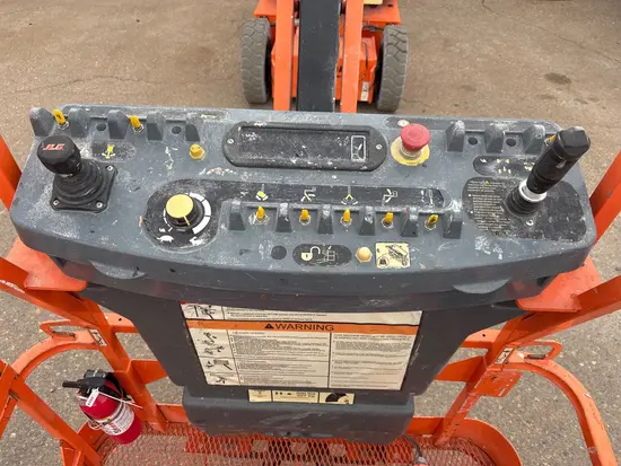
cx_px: 310
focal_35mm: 26
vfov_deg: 53.1
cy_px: 233
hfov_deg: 67.3
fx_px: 467
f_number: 1.6
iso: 50
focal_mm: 5.96
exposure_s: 1/641
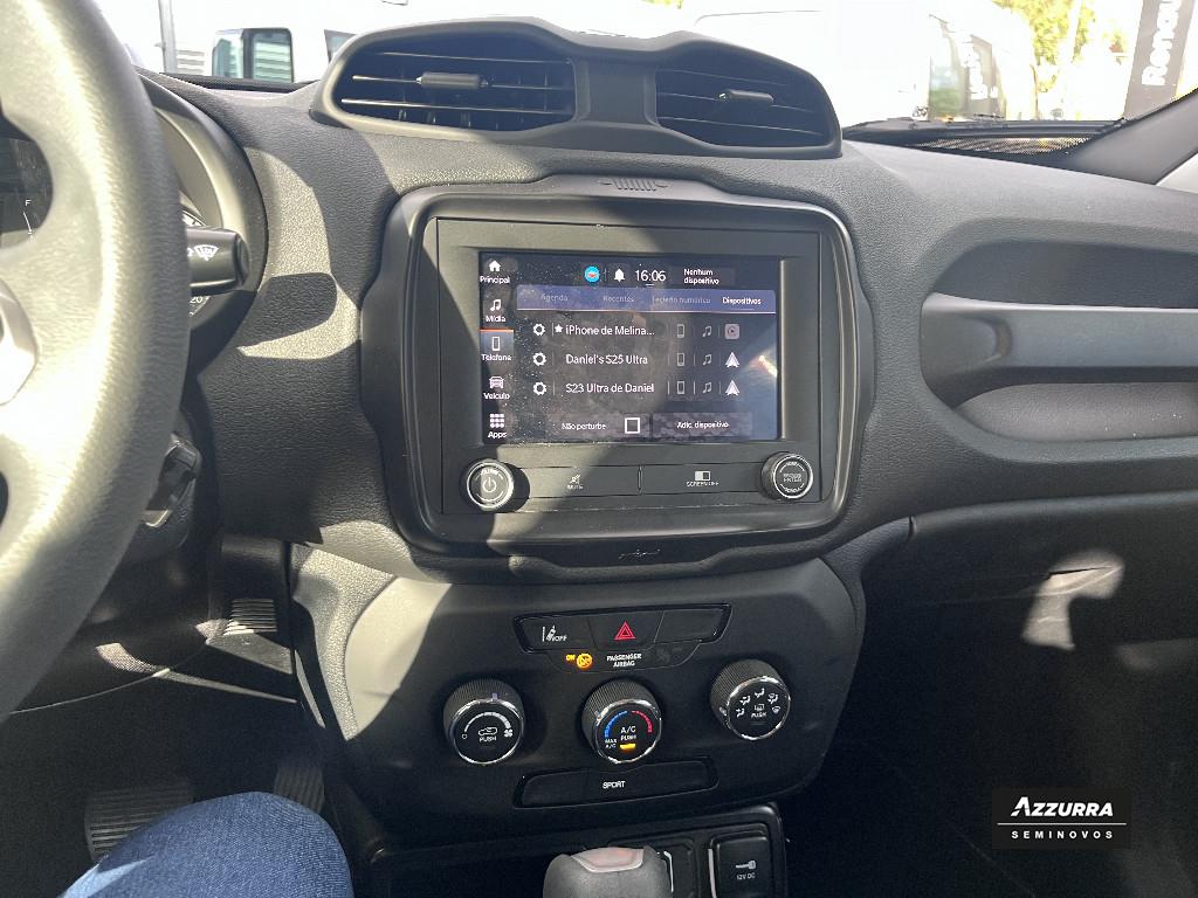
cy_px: 449
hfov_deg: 67.3
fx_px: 900
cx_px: 599
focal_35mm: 26
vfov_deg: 53.1
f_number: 1.6
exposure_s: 1/75
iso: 125
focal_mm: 5.1
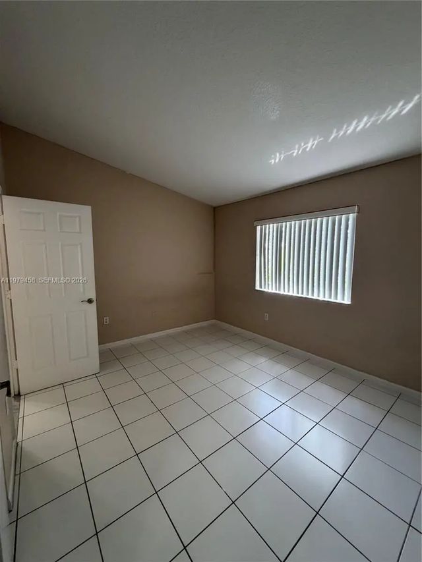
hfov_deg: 85.7
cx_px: 211
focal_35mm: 14
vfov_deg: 102.1
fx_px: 228
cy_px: 281
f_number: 2.2
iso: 320
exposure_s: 1/120
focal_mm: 2.22
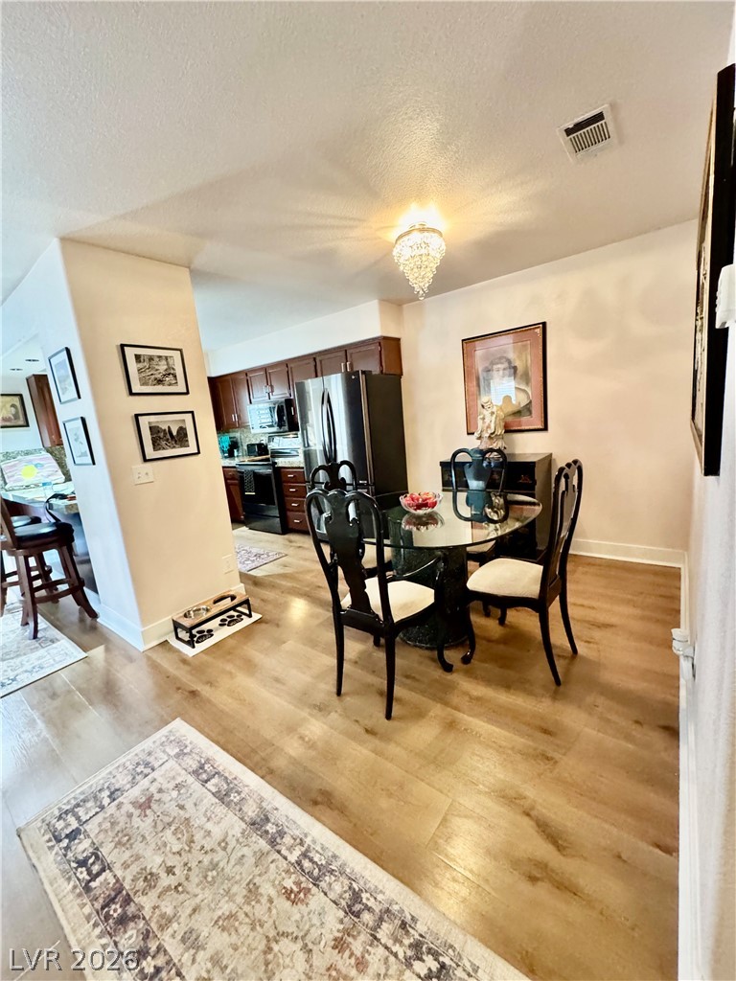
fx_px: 397
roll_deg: +4.8
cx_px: 368
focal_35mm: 14
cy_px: 490
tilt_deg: -11.2
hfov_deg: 85.7
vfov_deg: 102.1
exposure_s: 1/40
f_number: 2.2
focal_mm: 2.22
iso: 1000
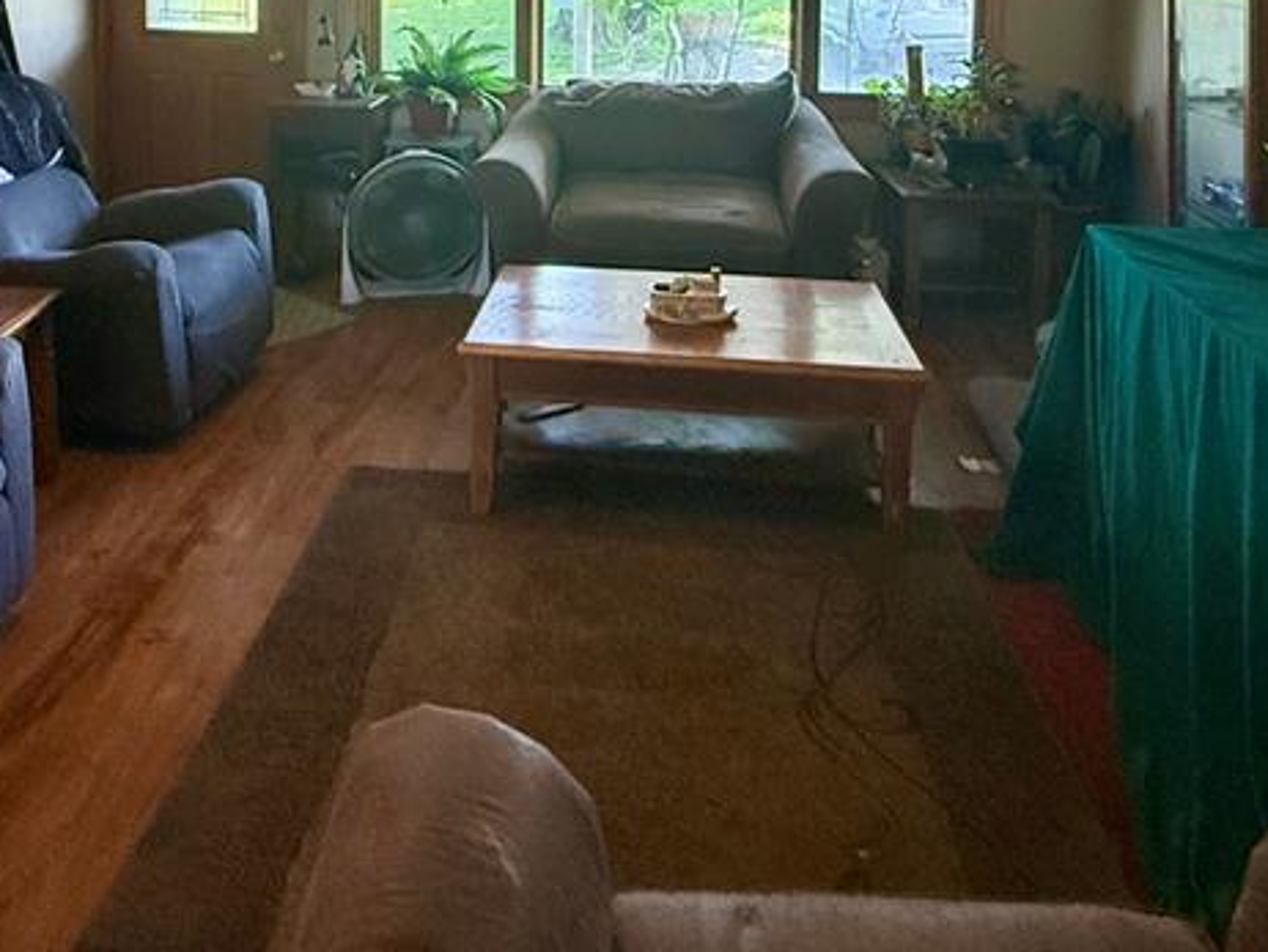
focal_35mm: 31
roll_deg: -0.5
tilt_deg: -4.0
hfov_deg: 57.9
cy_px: 8
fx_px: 1136
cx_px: 508
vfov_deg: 40.1
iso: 500
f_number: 2.2
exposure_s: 1/120
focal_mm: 2.22
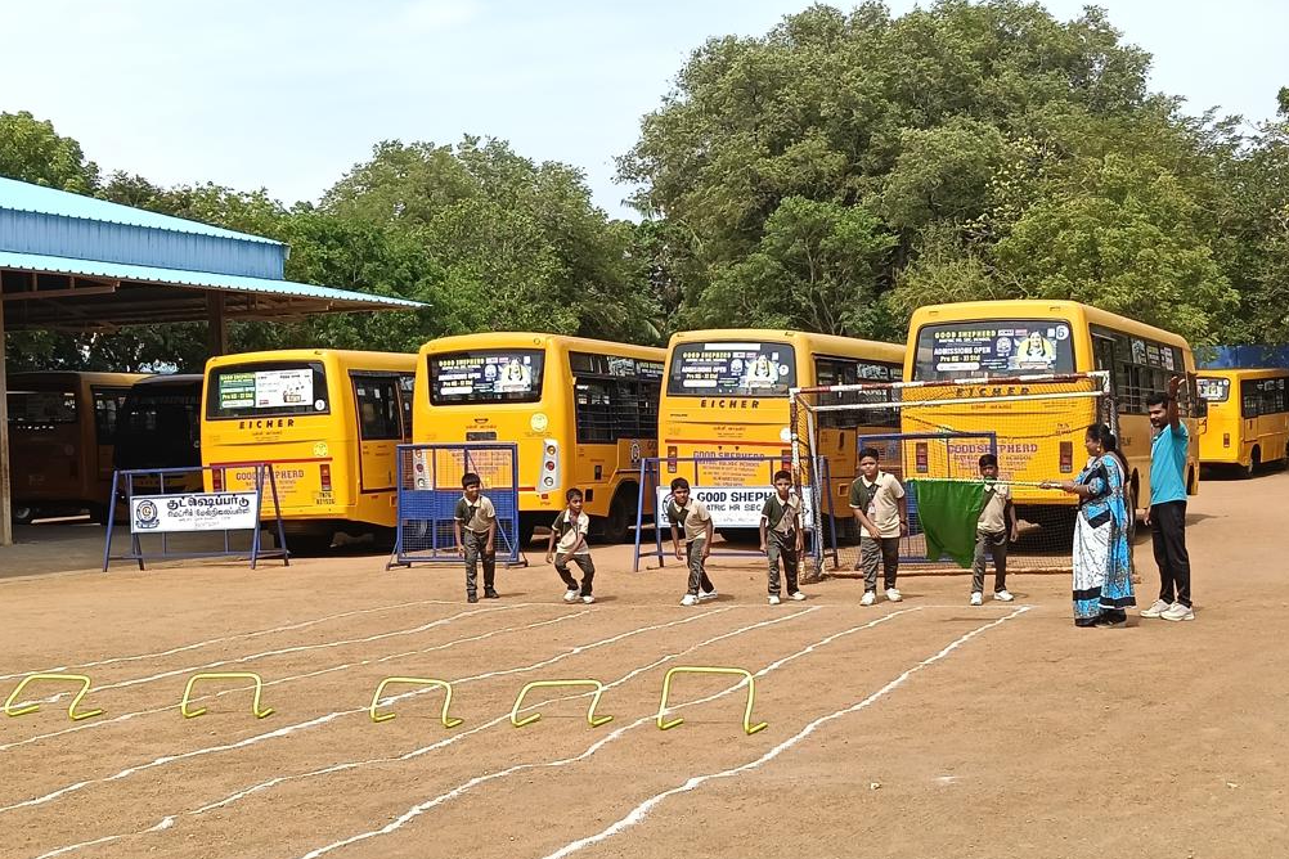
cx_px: 635
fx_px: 1826
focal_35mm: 51
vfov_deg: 26.5
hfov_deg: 38.9
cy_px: 486
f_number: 1.8
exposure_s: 1/429
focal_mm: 3.98
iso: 64
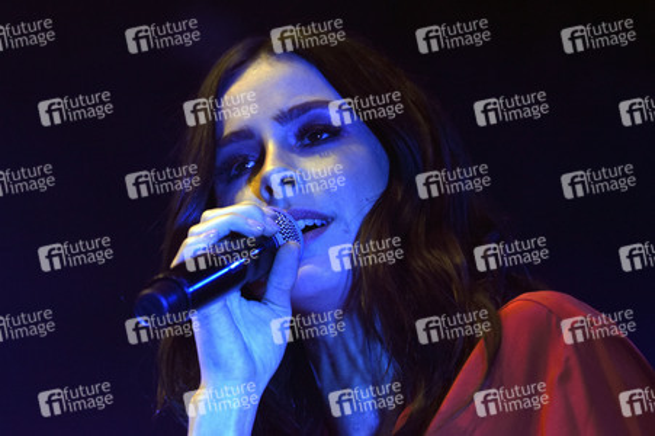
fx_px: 3273
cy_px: 218
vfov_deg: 7.6
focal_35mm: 180
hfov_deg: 11.4
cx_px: 328
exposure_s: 1/320
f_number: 3.5
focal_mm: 120
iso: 1250
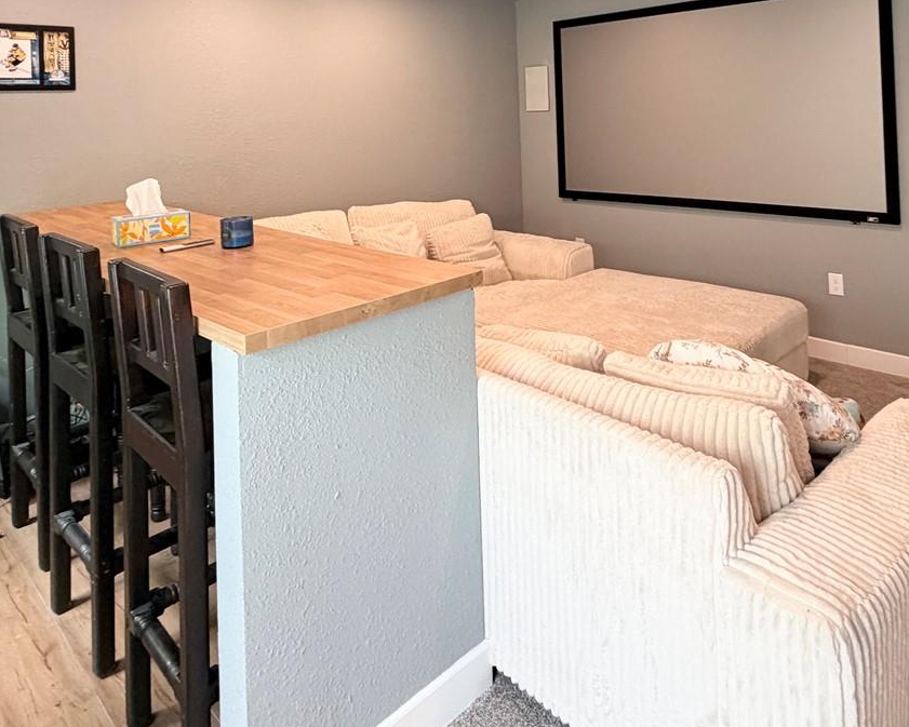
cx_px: 504
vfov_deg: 50.1
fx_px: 700
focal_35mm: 26
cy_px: 102
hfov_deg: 65.8
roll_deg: +1.6
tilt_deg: +0.7
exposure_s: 1/60
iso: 200
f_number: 2.2
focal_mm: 2.22
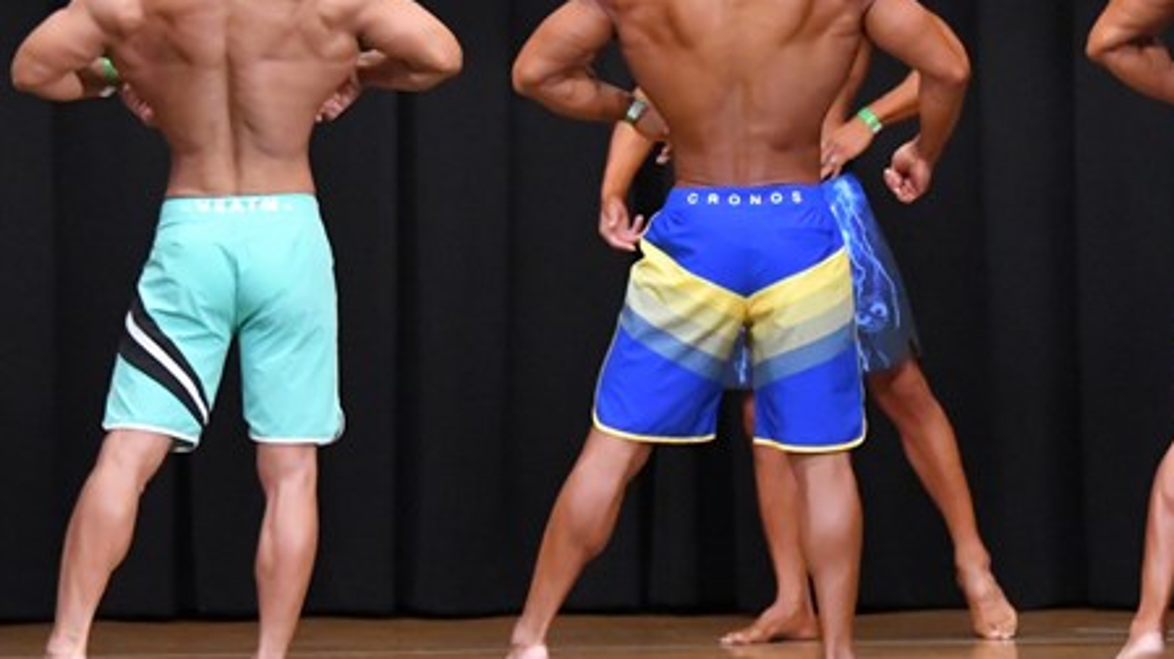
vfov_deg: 3.7
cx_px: 762
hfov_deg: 6.5
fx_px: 10298
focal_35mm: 331
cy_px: 230
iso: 8000
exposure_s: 1/400
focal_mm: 122
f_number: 5.6
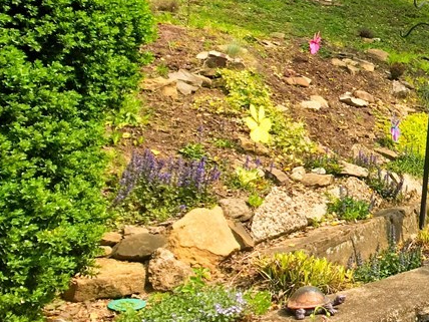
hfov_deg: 27.0
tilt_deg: +8.2
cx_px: 453
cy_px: 86
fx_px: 830
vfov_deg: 21.8
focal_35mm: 67
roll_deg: +1.3
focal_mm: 3.99
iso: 20
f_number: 1.8
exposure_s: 1/742
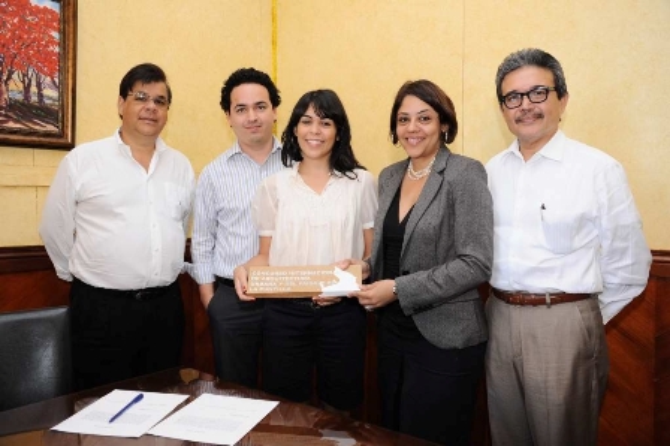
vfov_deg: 43.5
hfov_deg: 62.0
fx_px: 558
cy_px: 223
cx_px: 335
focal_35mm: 30
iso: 400
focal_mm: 20
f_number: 3.5
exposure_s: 1/125
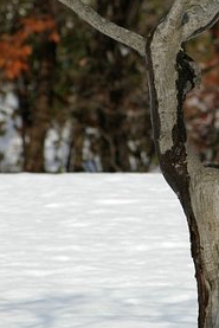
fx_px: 5058
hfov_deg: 2.5
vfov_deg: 3.7
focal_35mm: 555
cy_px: 71
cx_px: 200
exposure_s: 1/500
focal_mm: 200
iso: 200
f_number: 10
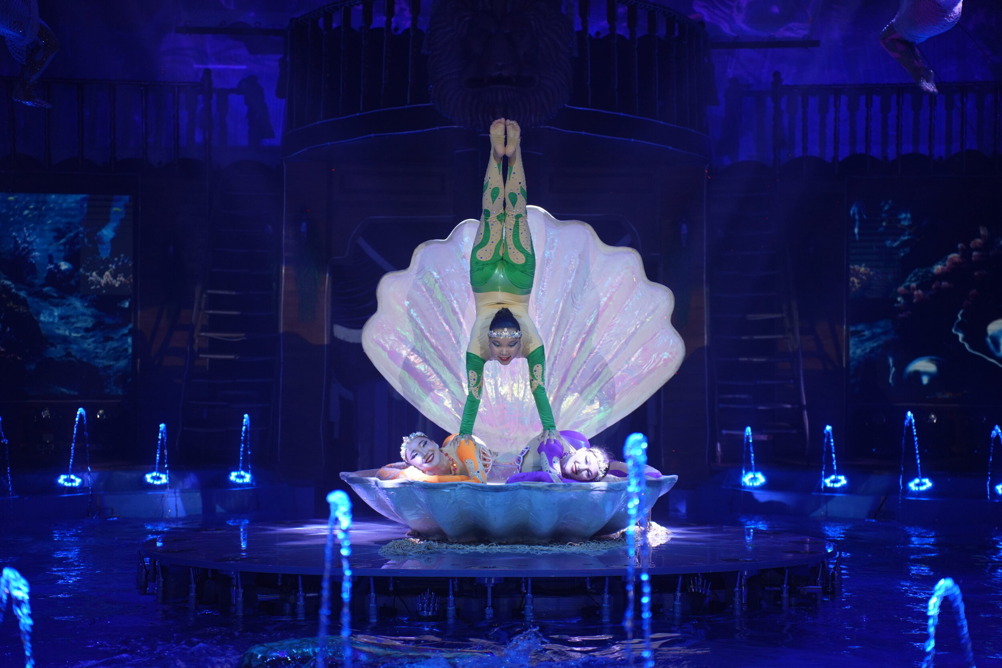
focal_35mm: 75
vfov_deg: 18.2
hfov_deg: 27.0
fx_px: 2087
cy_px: 334
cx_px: 501
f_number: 2.8
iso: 1000
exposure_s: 1/800
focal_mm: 75
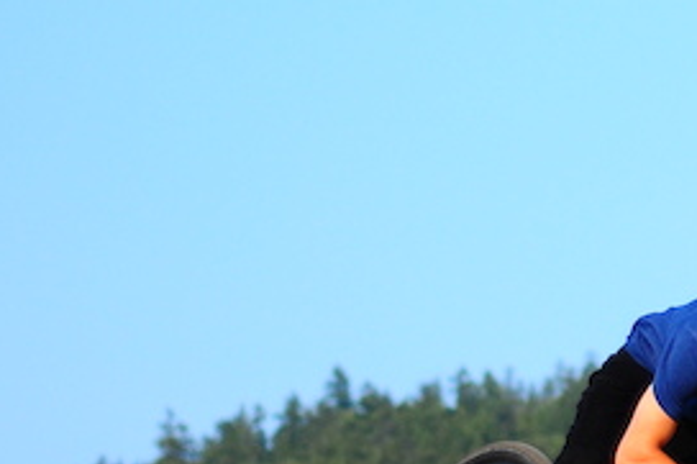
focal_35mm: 282
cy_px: 315
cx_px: 1092
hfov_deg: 7.2
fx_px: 5456
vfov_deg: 4.9
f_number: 2
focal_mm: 50
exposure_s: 1/4000
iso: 200
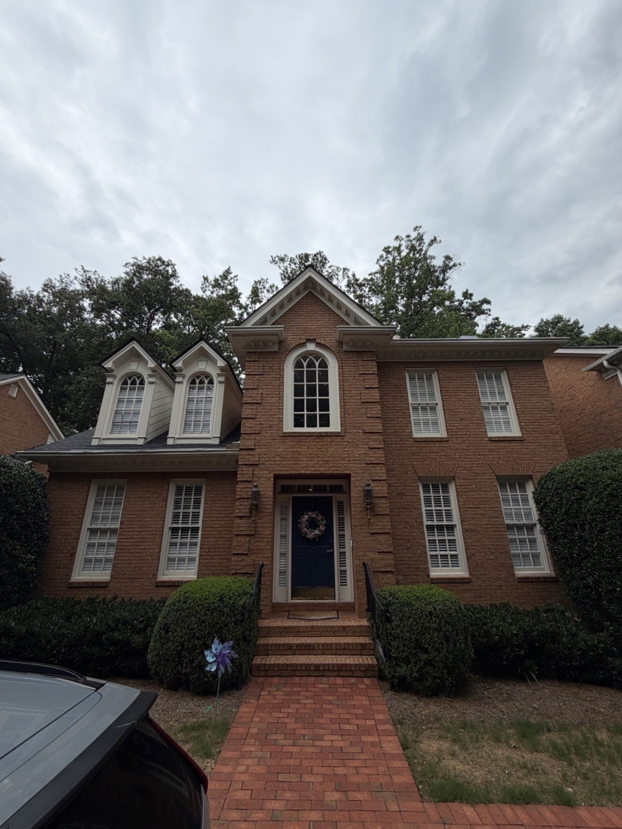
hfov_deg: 85.7
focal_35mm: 14
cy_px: 414
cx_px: 311
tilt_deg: +18.9
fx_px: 335
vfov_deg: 102.1
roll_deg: -0.5
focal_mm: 2.22
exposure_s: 1/928
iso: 20
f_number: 2.2
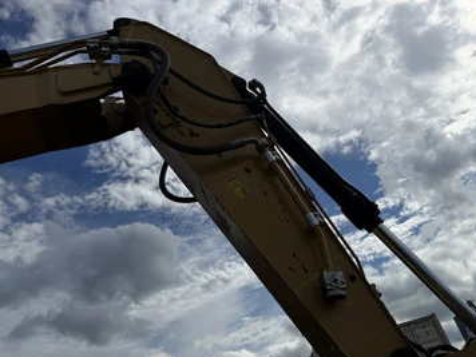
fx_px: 371
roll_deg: +19.5
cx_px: 246
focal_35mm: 27
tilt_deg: +37.8
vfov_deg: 51.3
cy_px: 190
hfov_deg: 65.3
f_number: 1.78
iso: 80
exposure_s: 1/14286
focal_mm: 6.76
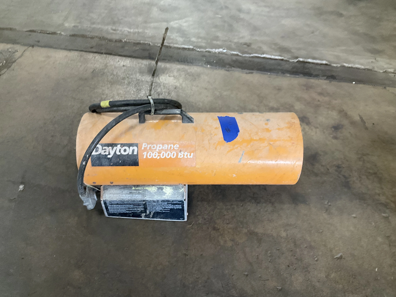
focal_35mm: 29
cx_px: 198
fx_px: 332
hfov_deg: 61.7
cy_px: 148
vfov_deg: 48.2
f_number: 1.8
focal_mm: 3
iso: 250
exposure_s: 1/60
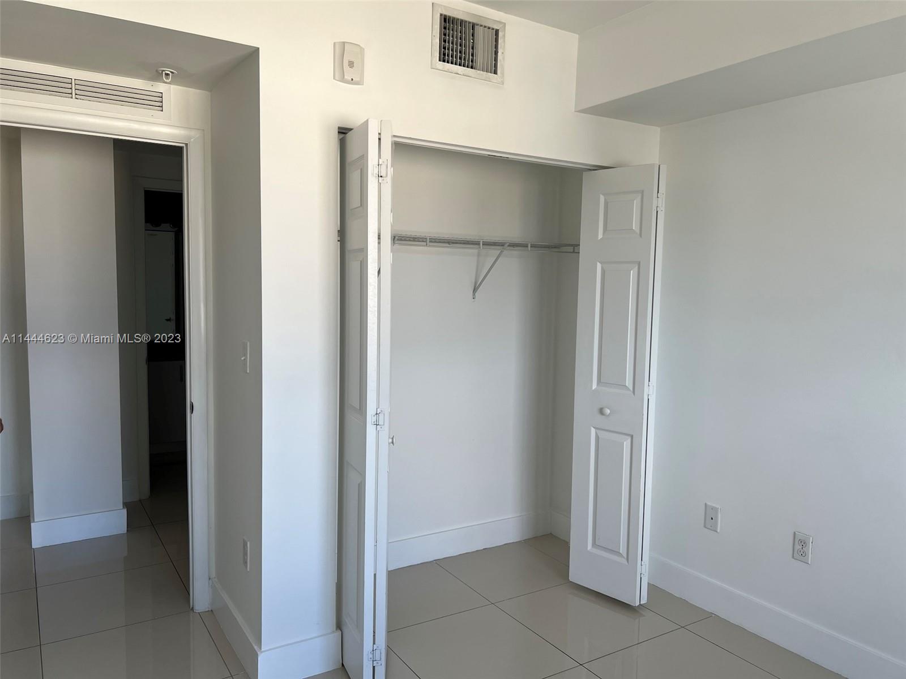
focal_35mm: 26
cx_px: 453
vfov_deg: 53.1
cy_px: 340
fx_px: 680
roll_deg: -1.1
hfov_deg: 67.3
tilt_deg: -5.7
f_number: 1.5
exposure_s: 1/121
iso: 40
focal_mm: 5.7
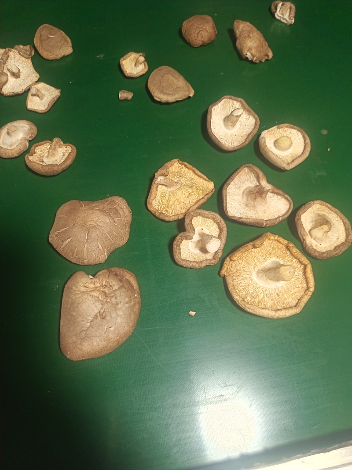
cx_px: 176
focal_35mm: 24
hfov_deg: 56.8
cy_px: 235
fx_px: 325
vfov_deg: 71.6
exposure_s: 1/40
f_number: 1.75
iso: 666
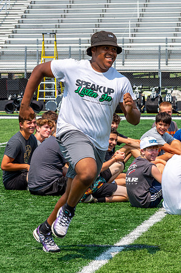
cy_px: 126
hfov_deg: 7.0
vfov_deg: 10.5
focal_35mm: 196
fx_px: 1478
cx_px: 66
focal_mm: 120
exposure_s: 1/500
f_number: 13
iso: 320
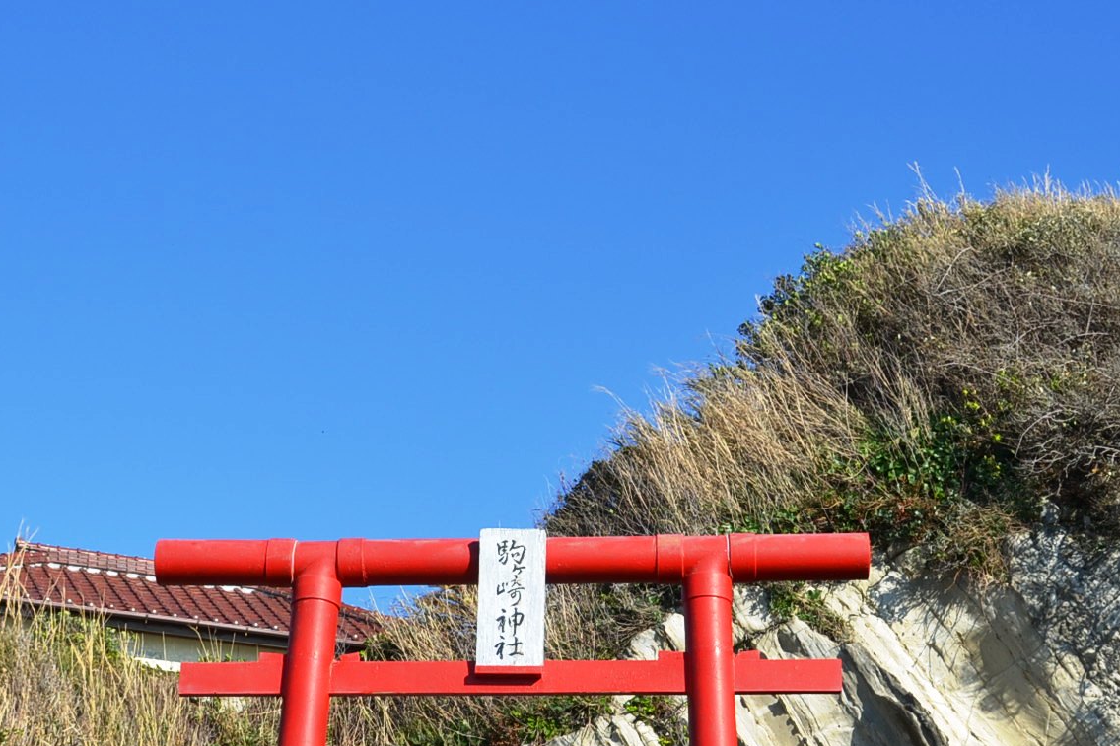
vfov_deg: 18.4
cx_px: 574
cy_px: 646
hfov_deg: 27.7
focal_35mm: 73
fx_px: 2271
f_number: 8
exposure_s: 1/250
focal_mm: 24
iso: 100
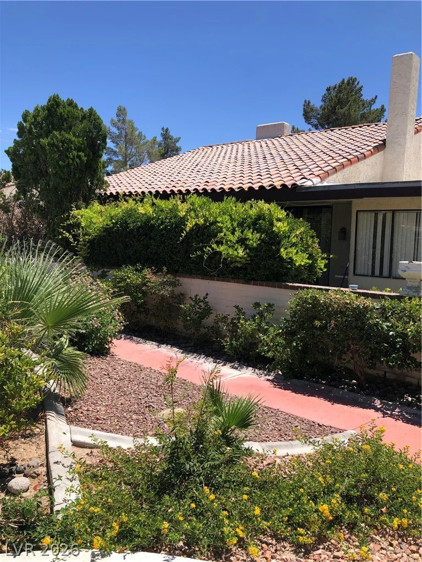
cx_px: 211
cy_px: 281
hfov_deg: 49.7
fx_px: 455
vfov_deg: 63.4
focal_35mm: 28
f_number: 1.8
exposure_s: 1/1845
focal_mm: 3.99
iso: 20
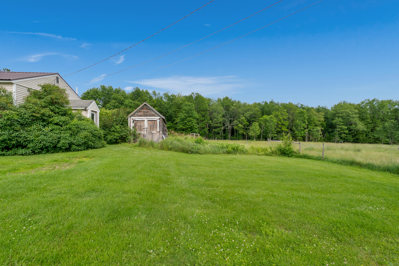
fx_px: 177
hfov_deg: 96.7
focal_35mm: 16
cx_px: 200
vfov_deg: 73.8
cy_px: 133
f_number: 7.1
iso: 320
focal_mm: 16
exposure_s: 1/1000
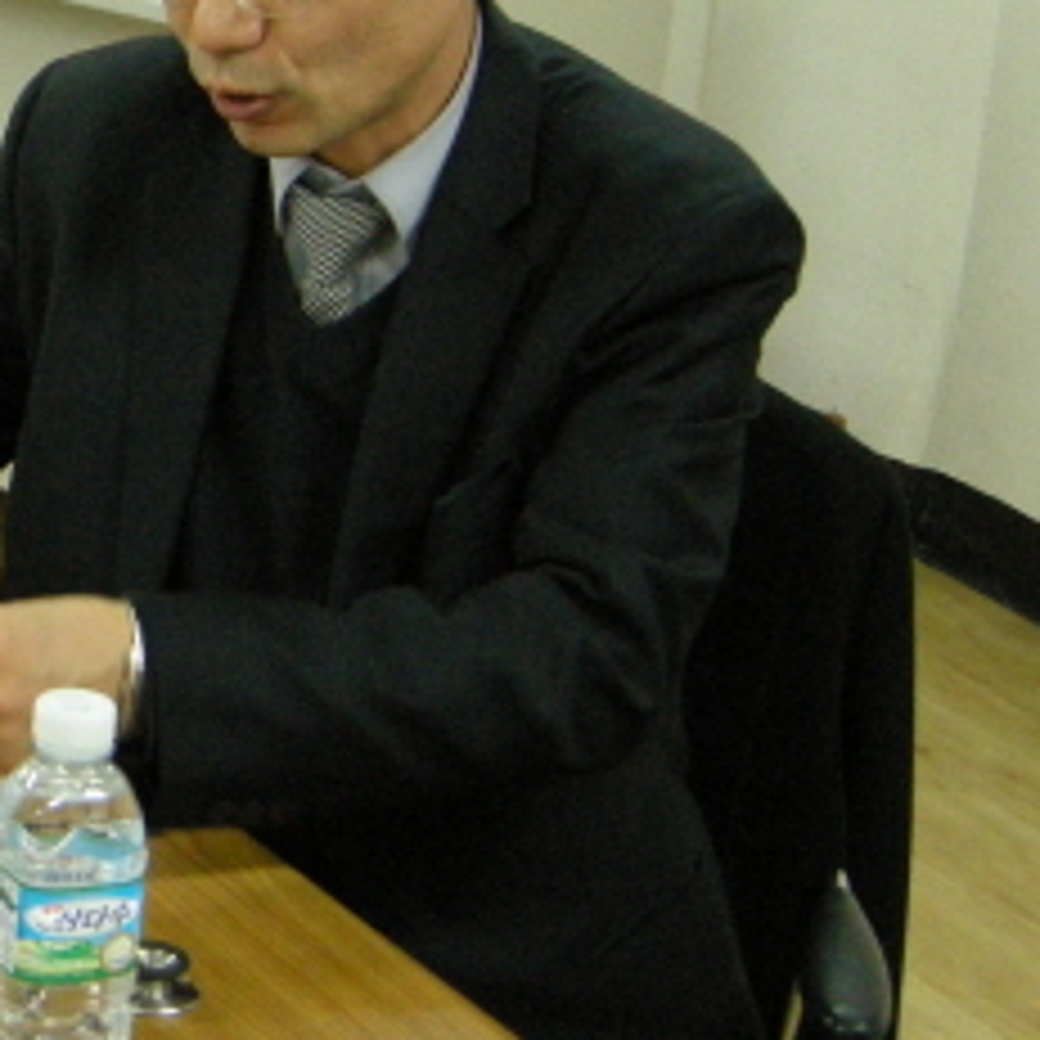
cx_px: -351
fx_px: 3637
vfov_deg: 16.2
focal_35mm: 107
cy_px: 293
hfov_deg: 15.4
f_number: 2.7
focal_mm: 7.5
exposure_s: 1/43
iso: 400
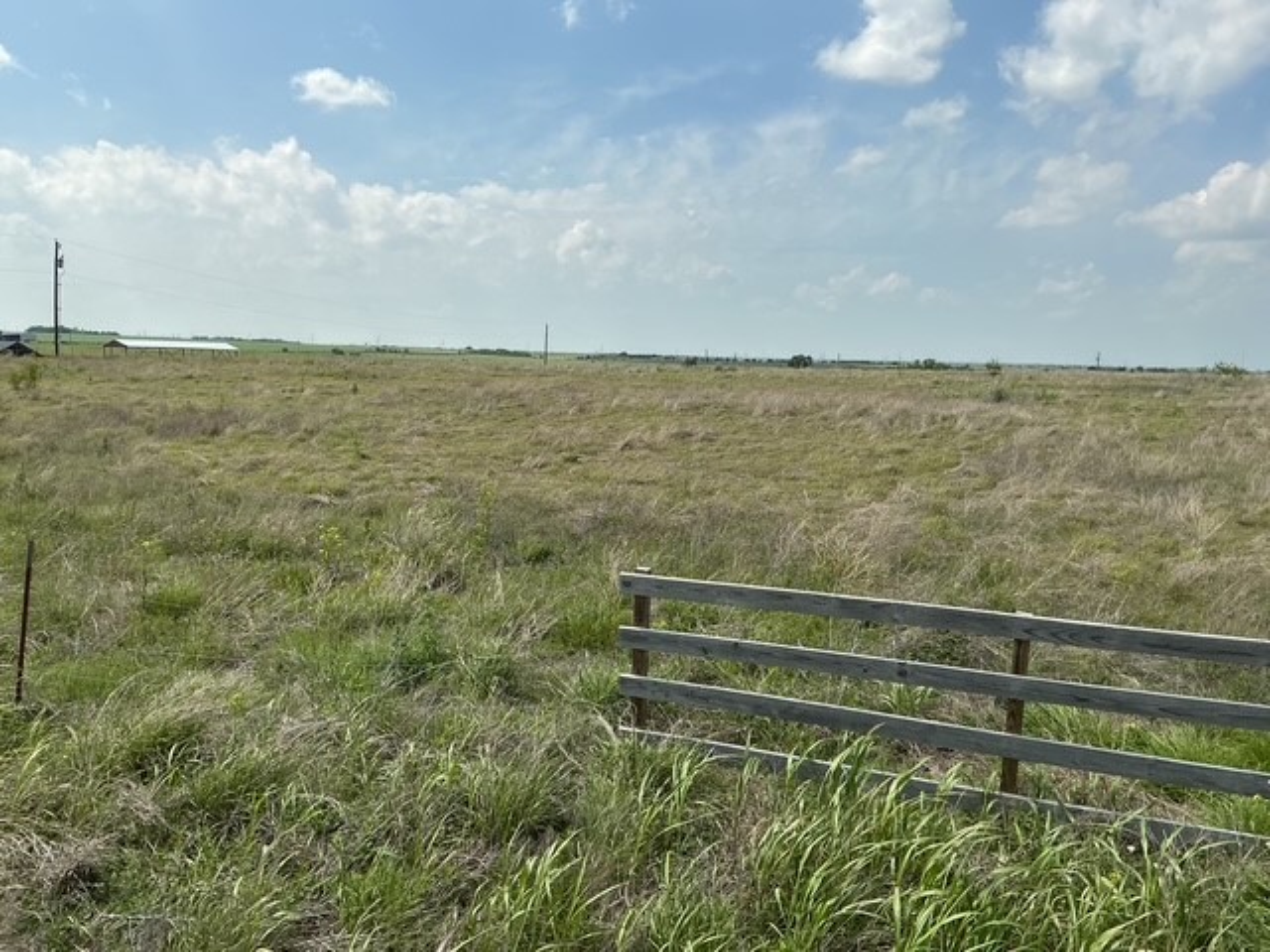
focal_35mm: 29
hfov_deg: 61.7
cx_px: 635
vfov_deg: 48.2
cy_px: 476
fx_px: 1064
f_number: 1.8
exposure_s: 1/2667
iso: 25
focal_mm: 3
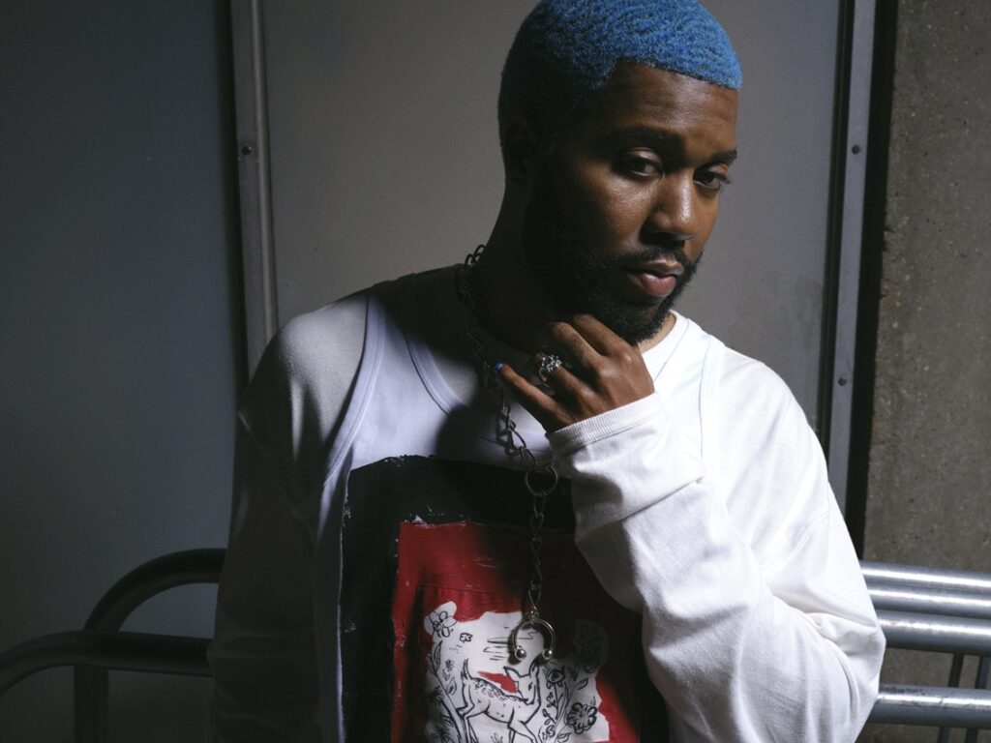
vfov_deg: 32.9
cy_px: 372
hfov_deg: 42.9
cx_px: 496
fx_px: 1260
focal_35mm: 44
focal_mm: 55.5
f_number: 11
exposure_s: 1/125
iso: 800
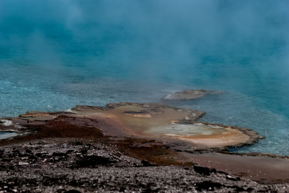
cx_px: 144
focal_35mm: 183
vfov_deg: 7.5
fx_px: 1471
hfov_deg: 11.2
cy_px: 96
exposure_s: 1/4000
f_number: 4.2
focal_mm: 122
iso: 200
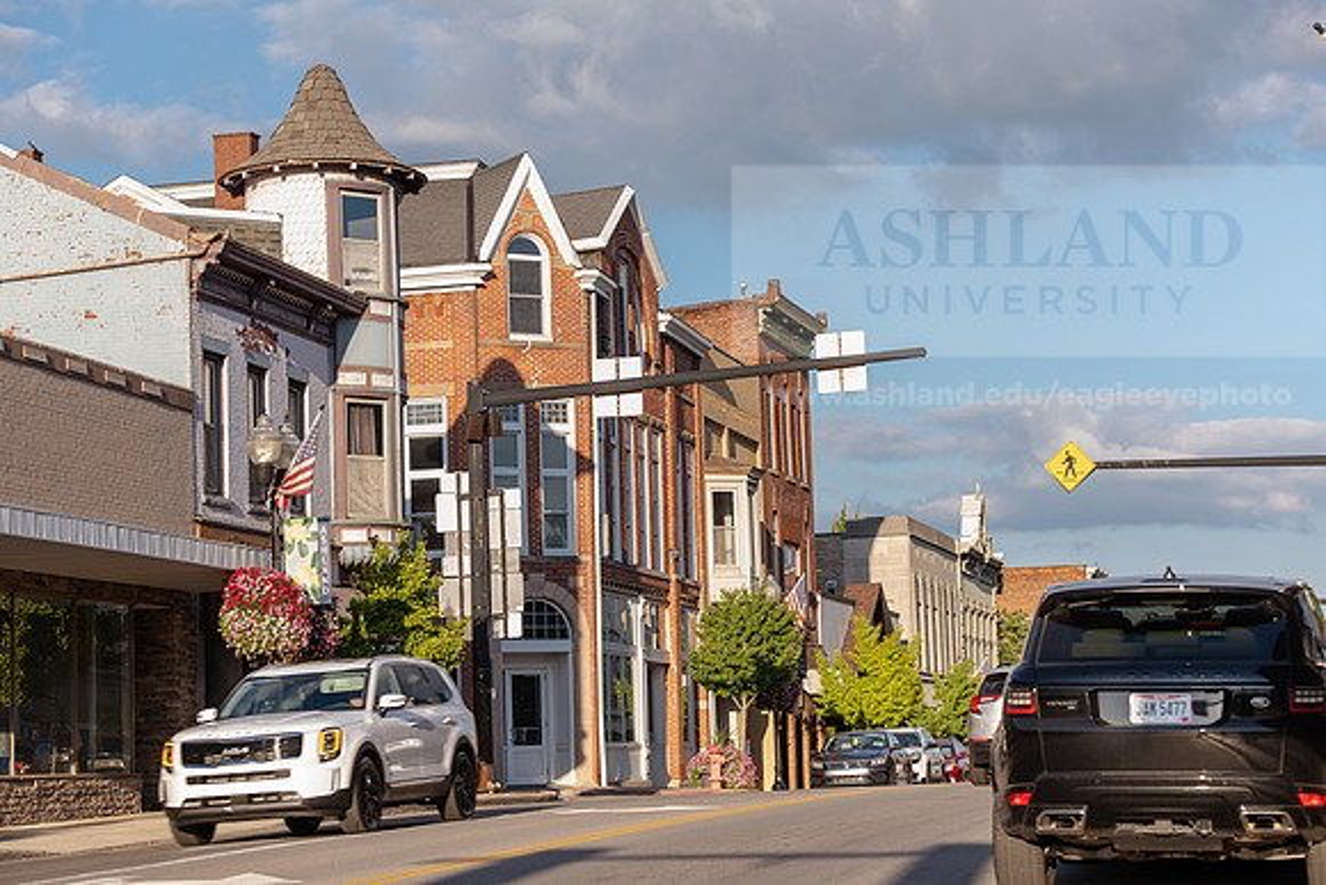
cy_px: 442
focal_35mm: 85
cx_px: 663
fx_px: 3131
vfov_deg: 16.1
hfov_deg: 23.9
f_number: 5.6
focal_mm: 85
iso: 31
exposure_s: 1/100
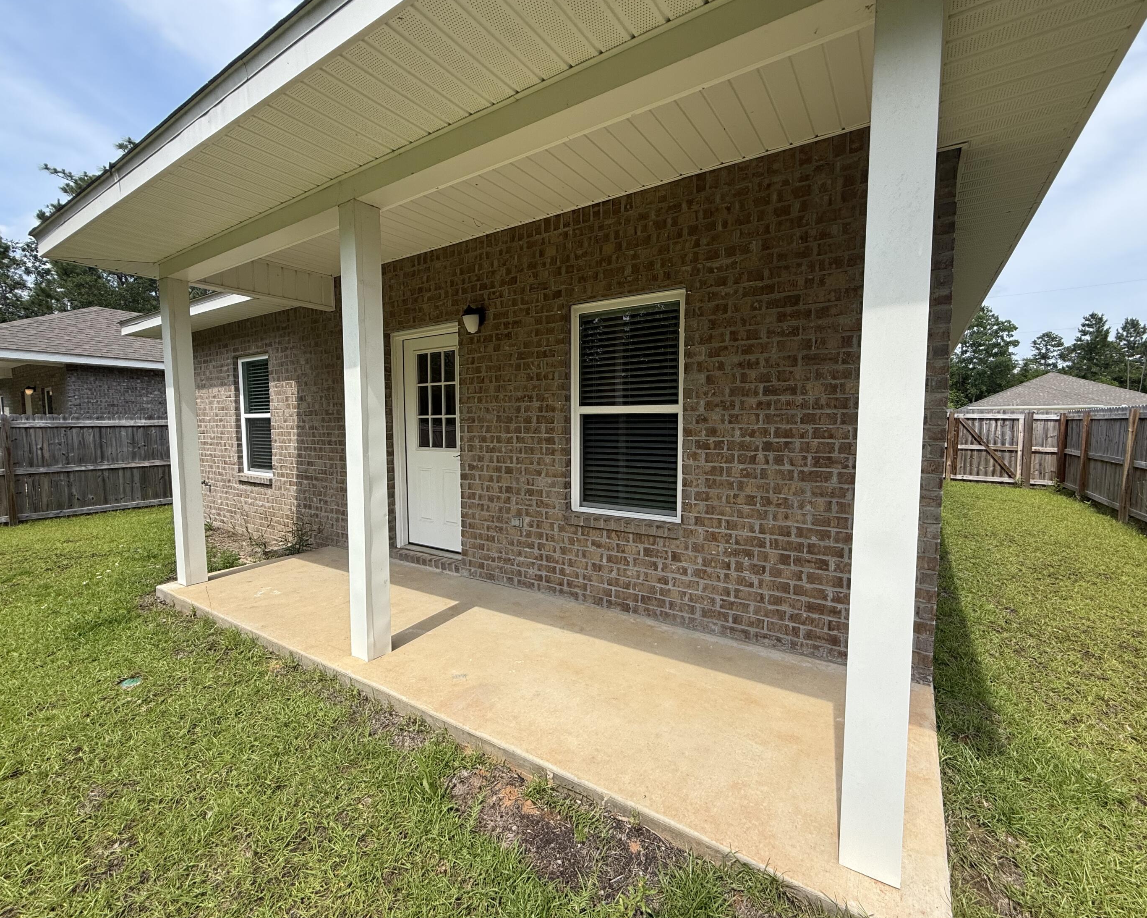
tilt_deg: -3.7
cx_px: 588
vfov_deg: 84.0
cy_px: 462
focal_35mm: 15
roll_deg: +0.6
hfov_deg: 96.8
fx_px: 509
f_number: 2.2
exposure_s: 1/1285
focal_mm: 2.22
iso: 50
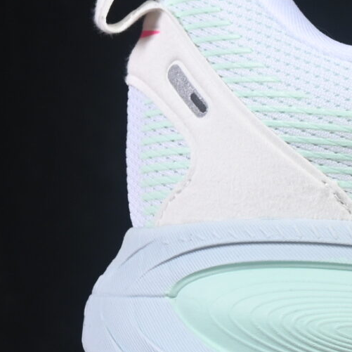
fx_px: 3750
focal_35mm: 326
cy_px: 101
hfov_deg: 5.3
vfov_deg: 5.4
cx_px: 700
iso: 160
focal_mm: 50
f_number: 8
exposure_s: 1/80
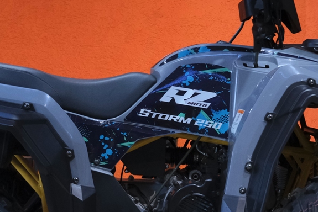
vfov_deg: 12.0
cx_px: 132
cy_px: 133
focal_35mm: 114
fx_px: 1007
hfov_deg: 17.9
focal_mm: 27.5
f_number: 4
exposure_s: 1/200
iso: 2000
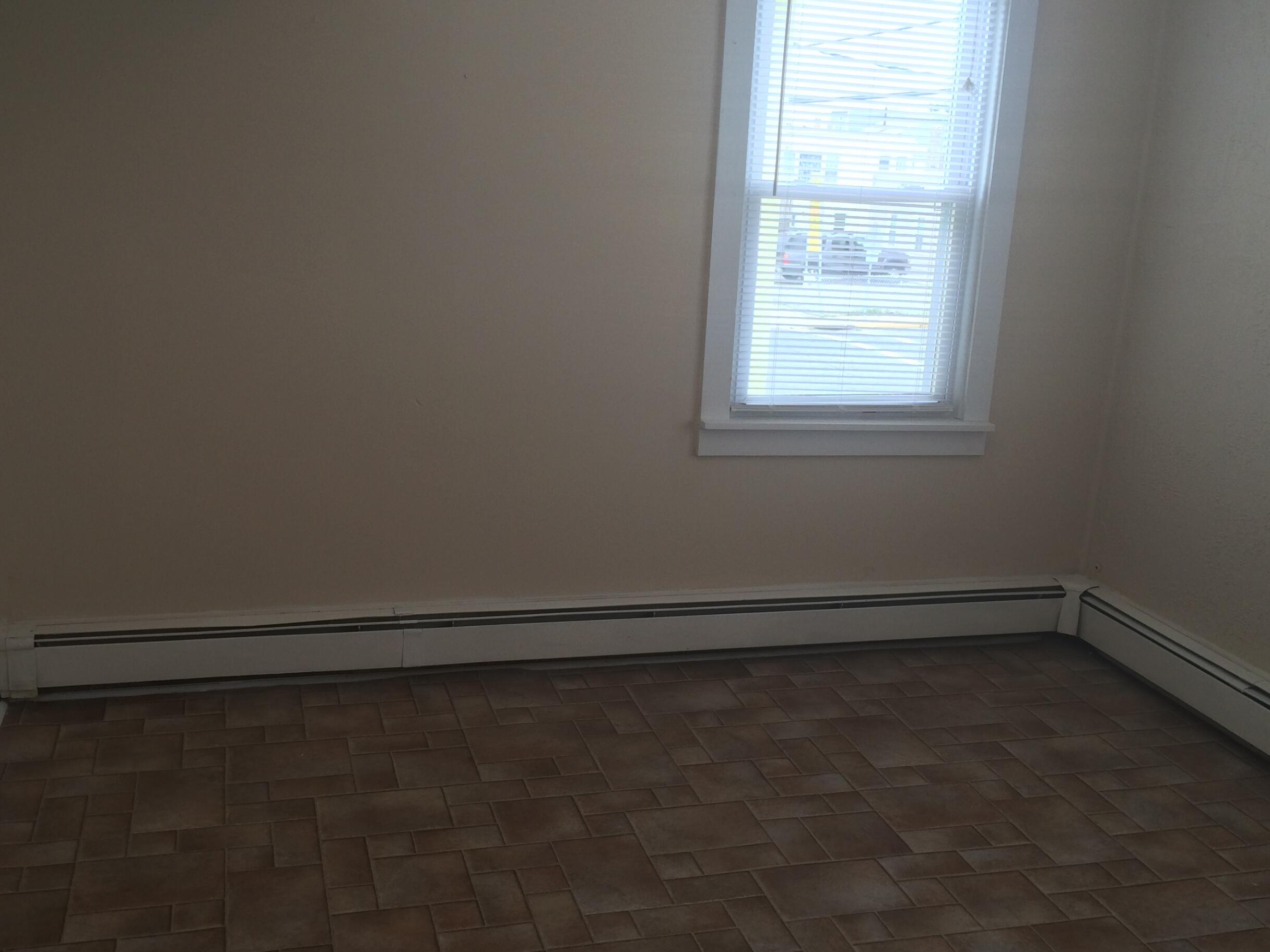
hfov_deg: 50.1
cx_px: 582
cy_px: 478
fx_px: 1357
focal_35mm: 37
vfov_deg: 38.7
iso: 50
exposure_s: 1/120
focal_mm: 4.12
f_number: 2.2
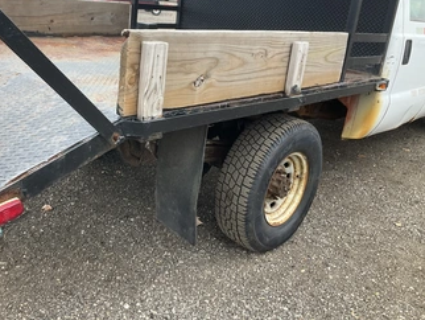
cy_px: 128
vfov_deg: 39.5
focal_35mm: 36
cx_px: 166
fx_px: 442
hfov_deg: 50.9
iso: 20
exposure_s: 1/128
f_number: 1.8
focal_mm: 3
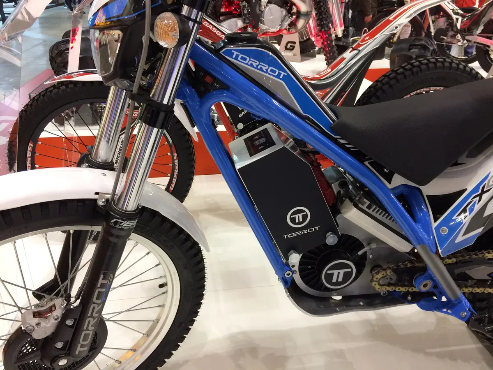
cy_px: 185
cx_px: 246
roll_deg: +0.5
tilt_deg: -26.8
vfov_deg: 48.2
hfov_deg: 61.7
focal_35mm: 29
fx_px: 413
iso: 50
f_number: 2.2
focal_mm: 4.15
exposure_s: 1/33
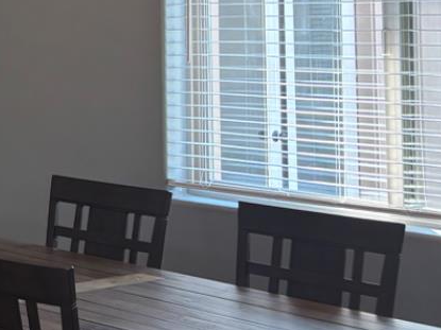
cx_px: -347
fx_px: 1197
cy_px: -34
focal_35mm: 94
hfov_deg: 17.2
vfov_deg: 15.3
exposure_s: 1/120
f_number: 1.6
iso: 100
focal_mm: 5.96
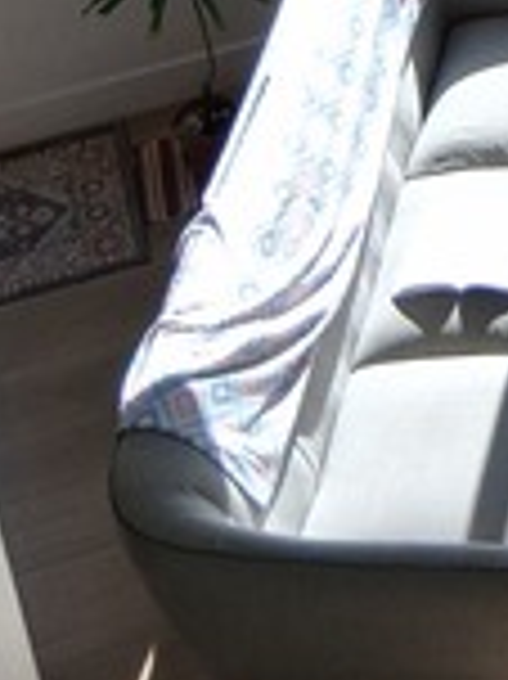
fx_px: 2253
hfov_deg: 11.3
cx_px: 1088
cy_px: -592
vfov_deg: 14.7
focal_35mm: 115
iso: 25
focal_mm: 3.98
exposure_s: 1/176
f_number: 1.8
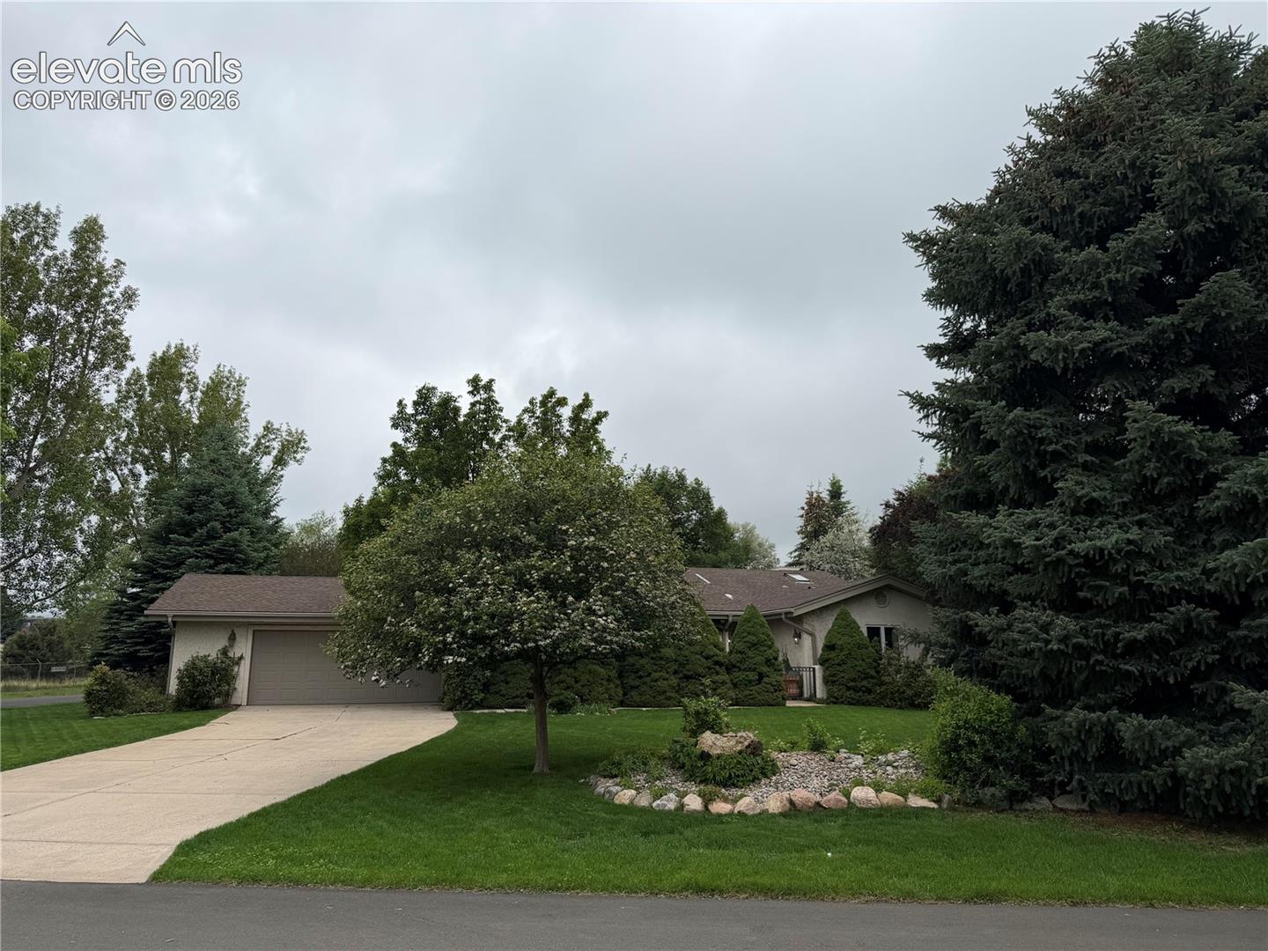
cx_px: 634
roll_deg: +0.3
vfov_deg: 56.8
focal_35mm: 24
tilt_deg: +12.7
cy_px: 476
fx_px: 879
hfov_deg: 71.6
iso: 80
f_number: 1.78
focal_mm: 6.76
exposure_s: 1/3759
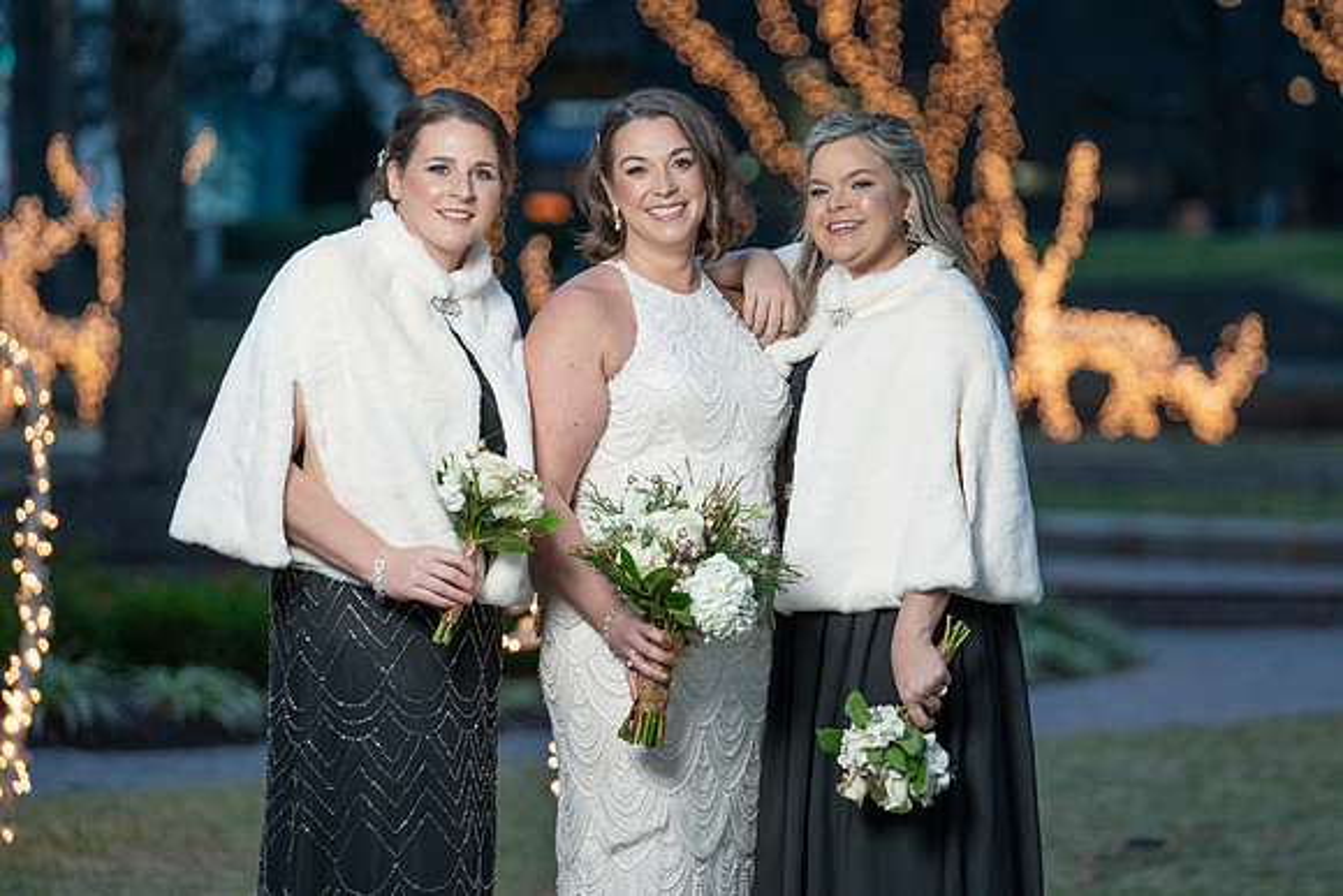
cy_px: 448
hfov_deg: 11.0
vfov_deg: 7.3
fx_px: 6977
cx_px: 672
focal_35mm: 187
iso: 1600
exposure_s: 1/250
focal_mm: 187
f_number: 4
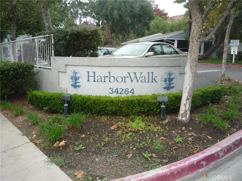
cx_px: 121
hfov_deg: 60.0
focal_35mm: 30
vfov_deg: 46.8
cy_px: 90
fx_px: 210
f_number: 4
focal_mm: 5.2
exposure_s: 1/100
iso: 100
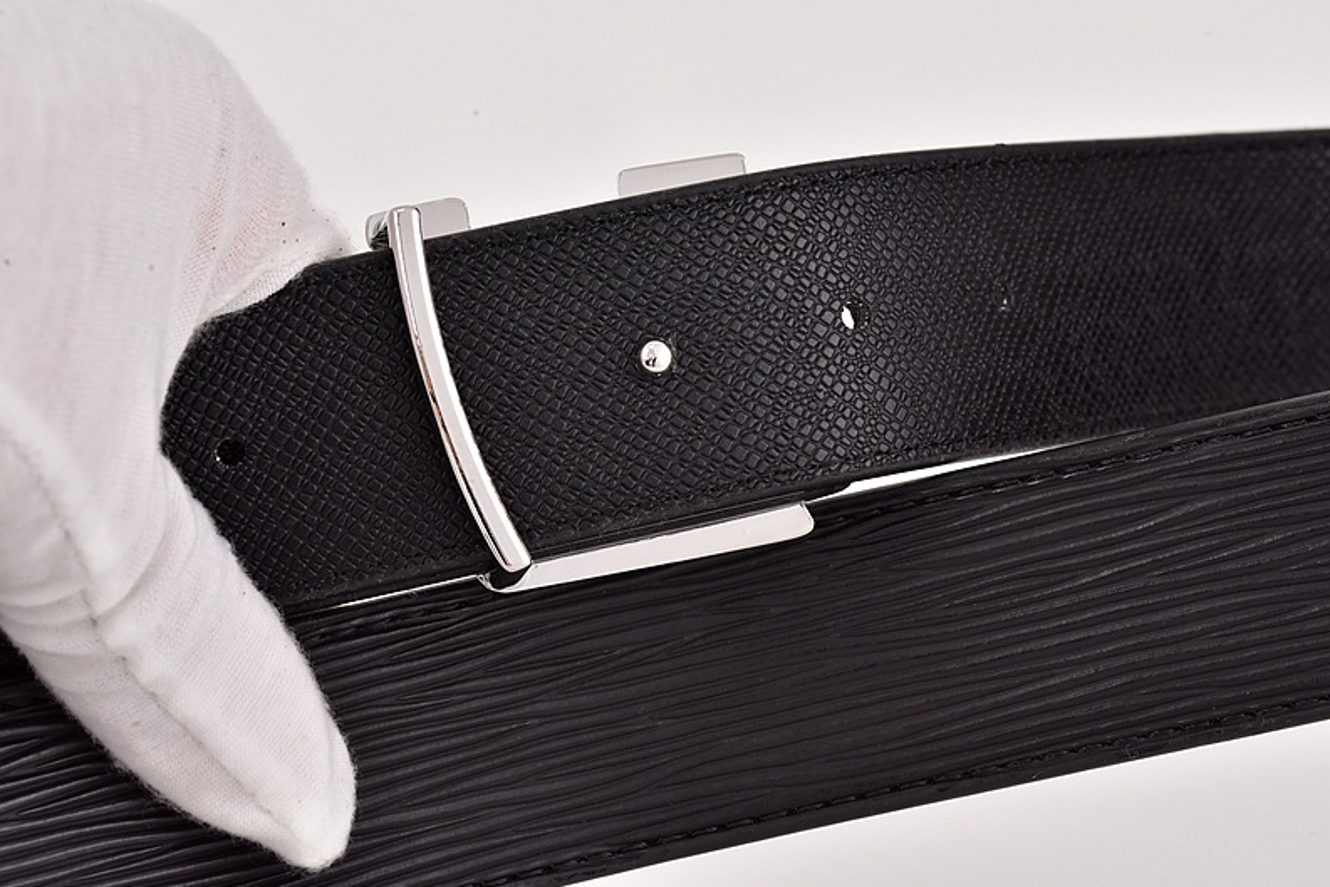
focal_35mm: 106
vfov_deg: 12.9
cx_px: 664
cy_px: 441
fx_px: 3917
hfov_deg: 19.3
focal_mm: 105
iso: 1100
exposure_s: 1/125
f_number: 16
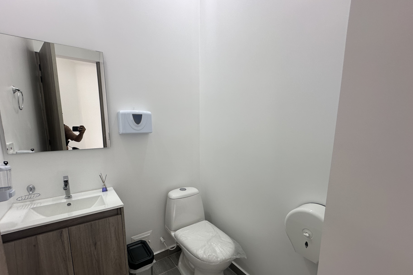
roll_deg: +0.4
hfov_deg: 96.5
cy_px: 157
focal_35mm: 16
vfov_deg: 73.3
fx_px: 184
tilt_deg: -8.4
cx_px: 188
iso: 50
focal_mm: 2.22
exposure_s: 1/120
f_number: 2.2
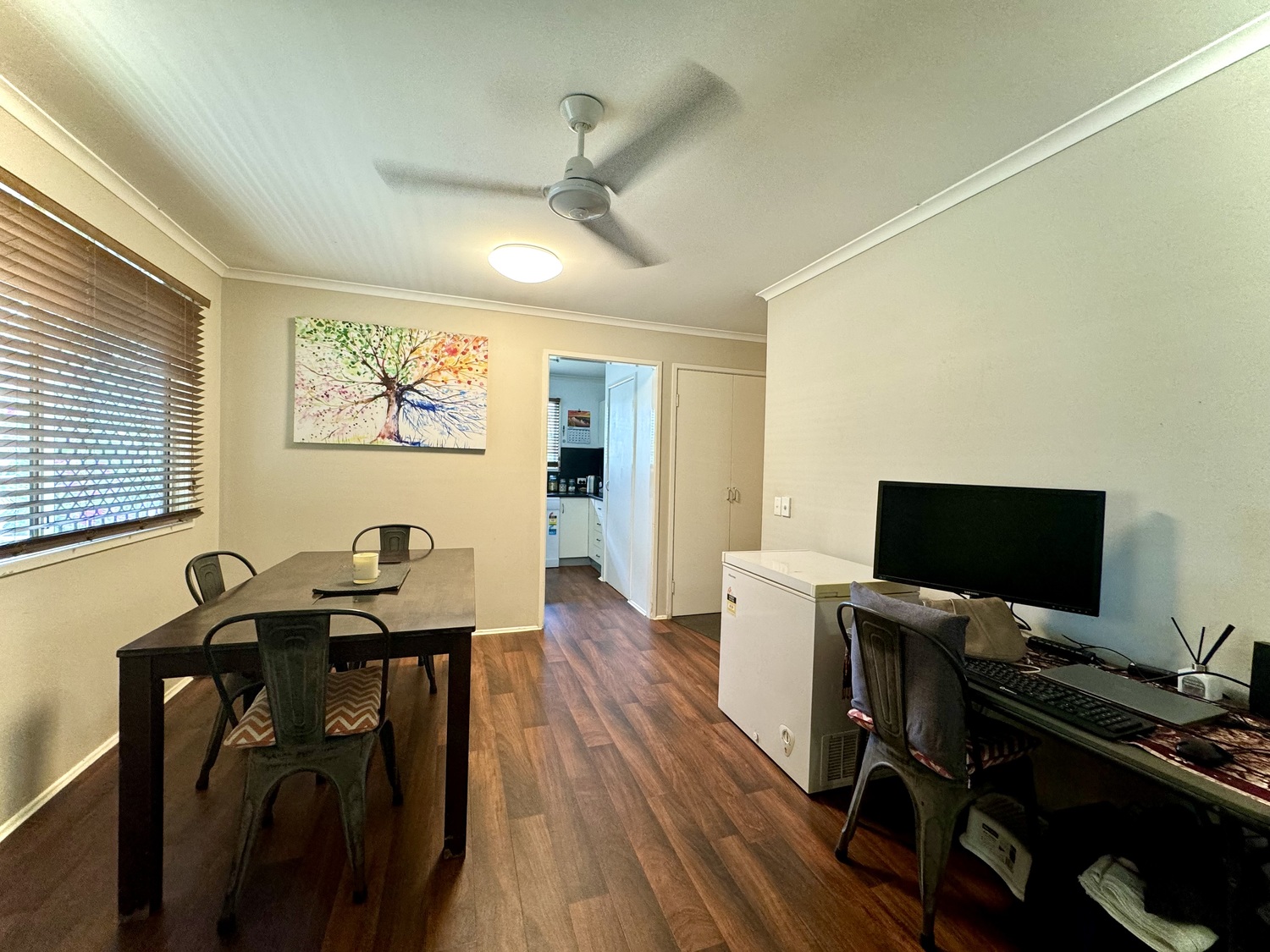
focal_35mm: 14
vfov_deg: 85.7
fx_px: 514
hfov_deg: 102.1
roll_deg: -1.5
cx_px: 635
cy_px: 476
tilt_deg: -0.2
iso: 160
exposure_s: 1/50
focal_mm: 2.22
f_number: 2.2
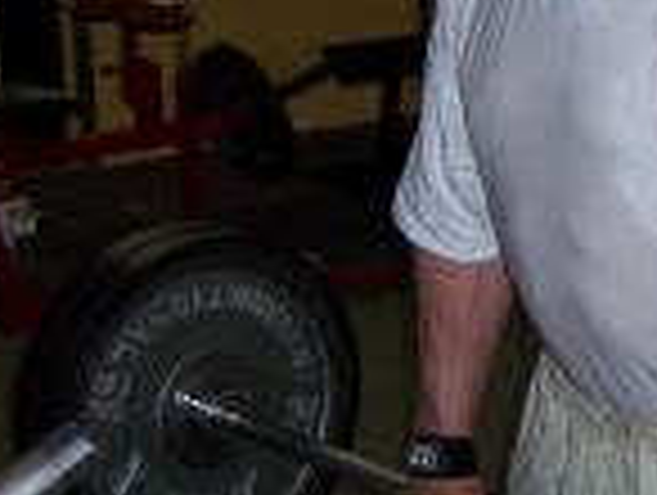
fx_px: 1825
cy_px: 187
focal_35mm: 96
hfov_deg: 19.6
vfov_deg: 15.4
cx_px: 702
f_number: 2.8
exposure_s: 1/60
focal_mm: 6.2
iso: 80
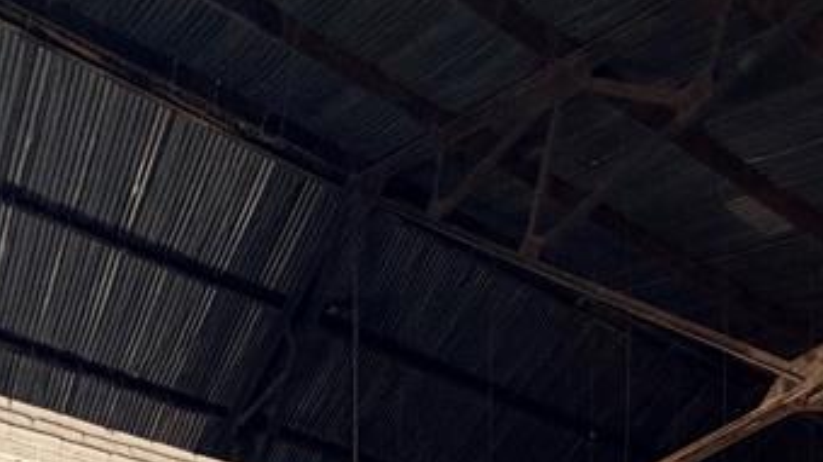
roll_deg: +0.0
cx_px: 322
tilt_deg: +3.5
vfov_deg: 18.2
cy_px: 909
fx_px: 1004
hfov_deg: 44.3
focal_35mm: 46
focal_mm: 2.22
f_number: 2.2
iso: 250
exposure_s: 1/120
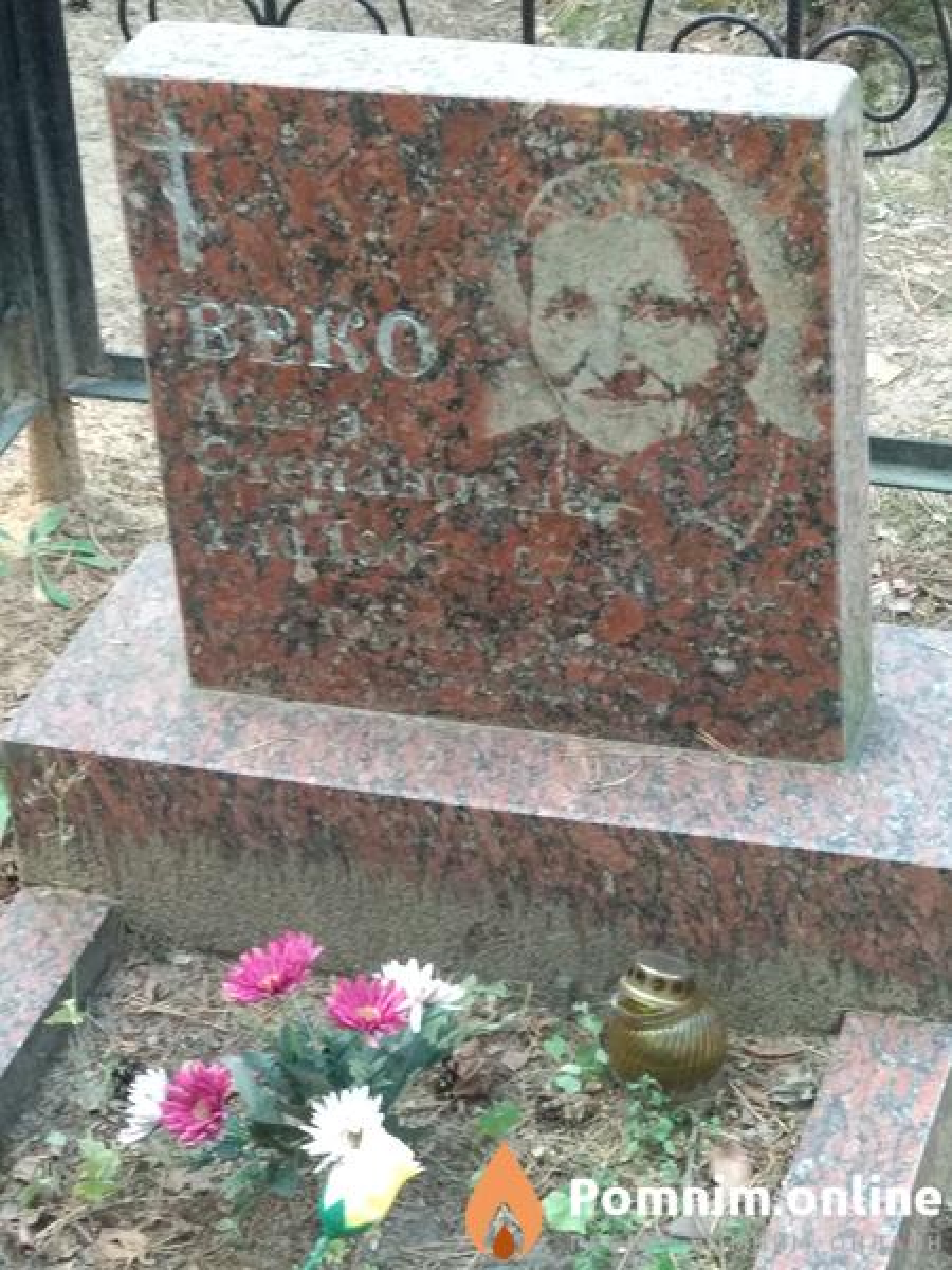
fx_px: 1907
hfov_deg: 28.0
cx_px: 476
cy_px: 635
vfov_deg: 36.8
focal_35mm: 52
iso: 800
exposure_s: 1/60
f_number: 2.6
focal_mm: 5.99
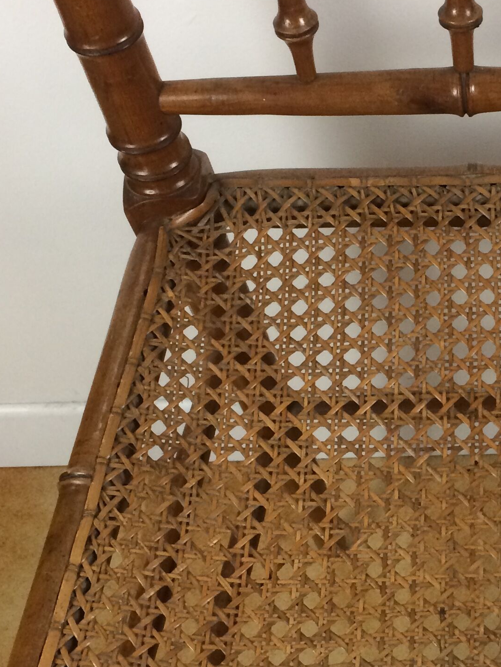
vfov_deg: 29.2
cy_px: 447
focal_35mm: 66
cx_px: 486
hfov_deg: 21.6
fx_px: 1273
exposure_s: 1/33
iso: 80
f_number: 2.2
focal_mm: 4.15
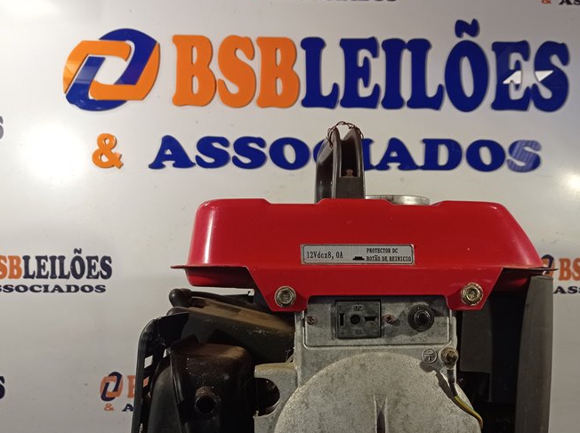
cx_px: 324
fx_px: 736
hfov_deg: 42.9
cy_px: 303
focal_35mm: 44
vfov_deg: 32.4
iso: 130
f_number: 1.79
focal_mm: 4.7
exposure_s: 1/120
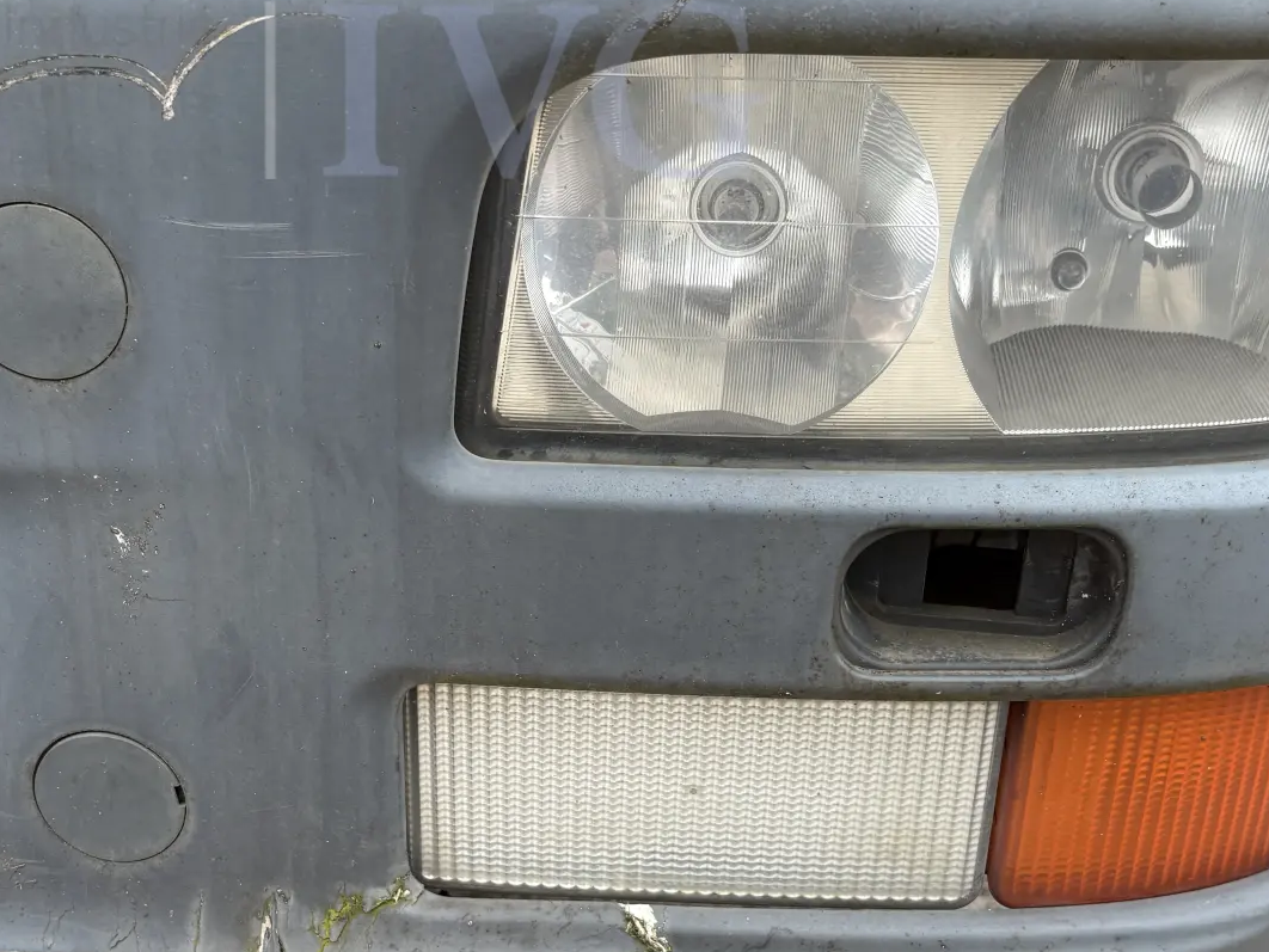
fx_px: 1723
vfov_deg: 30.5
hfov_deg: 40.4
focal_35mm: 47
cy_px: 689
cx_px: 591
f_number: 1.6
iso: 50
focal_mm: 5.96
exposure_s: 1/444
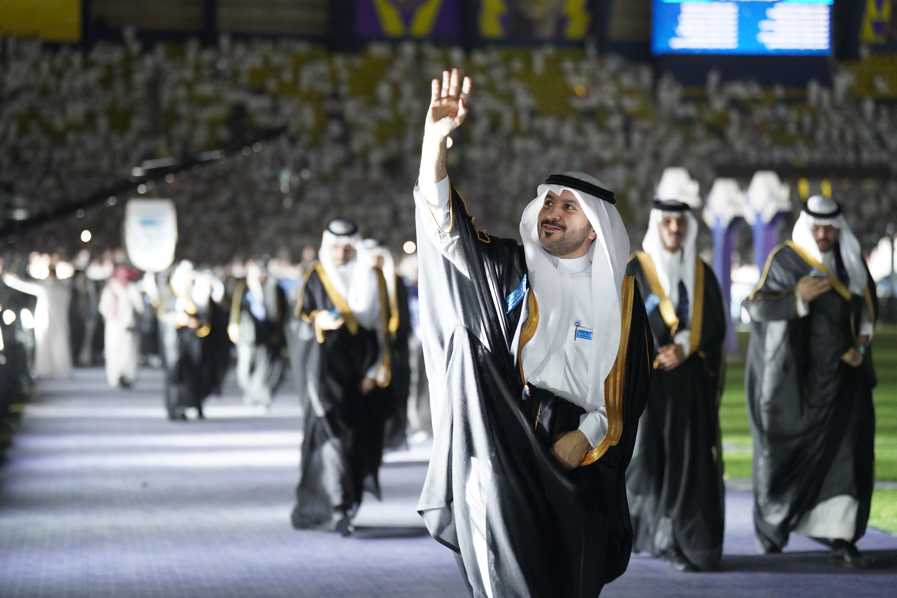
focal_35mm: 91
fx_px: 2267
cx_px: 448
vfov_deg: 15.0
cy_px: 299
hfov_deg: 22.4
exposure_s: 1/125
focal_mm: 91
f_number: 2.8
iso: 4000
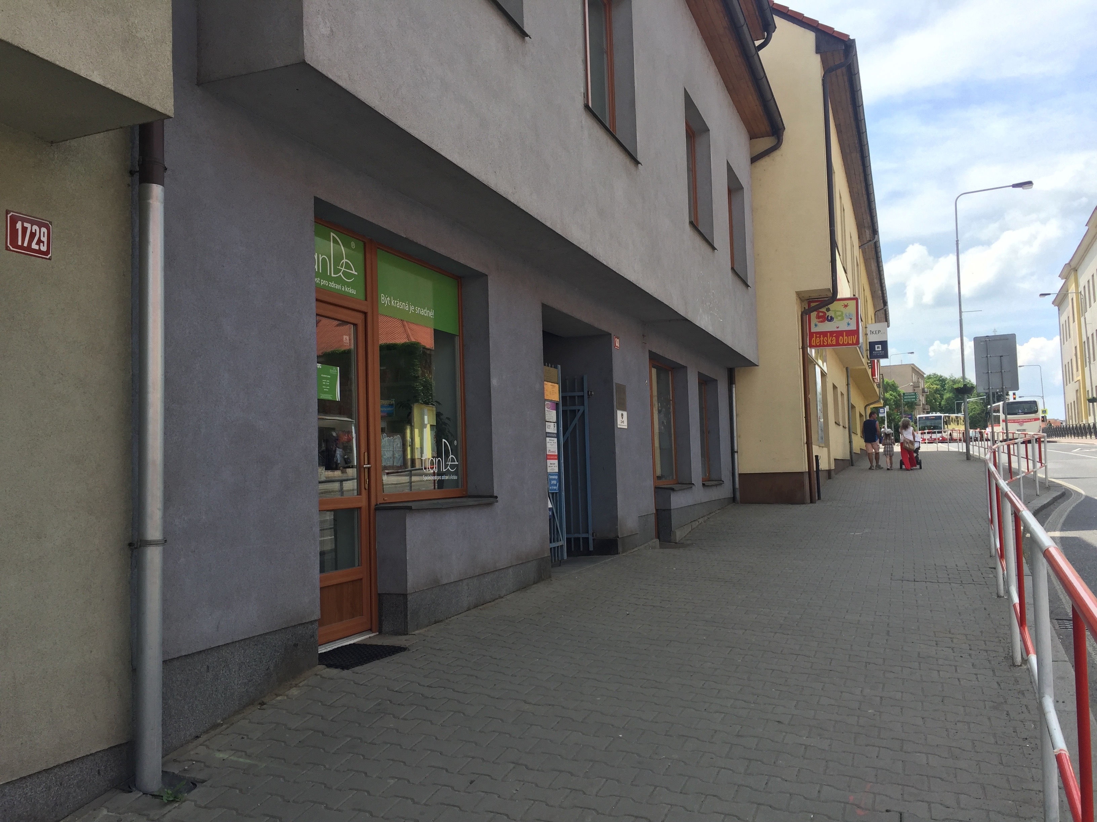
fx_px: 919
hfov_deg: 61.7
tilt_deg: +4.1
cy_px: 411
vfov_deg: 48.2
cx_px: 548
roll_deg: +0.7
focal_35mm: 29
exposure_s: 1/1041
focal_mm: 4.15
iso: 32
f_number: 2.2
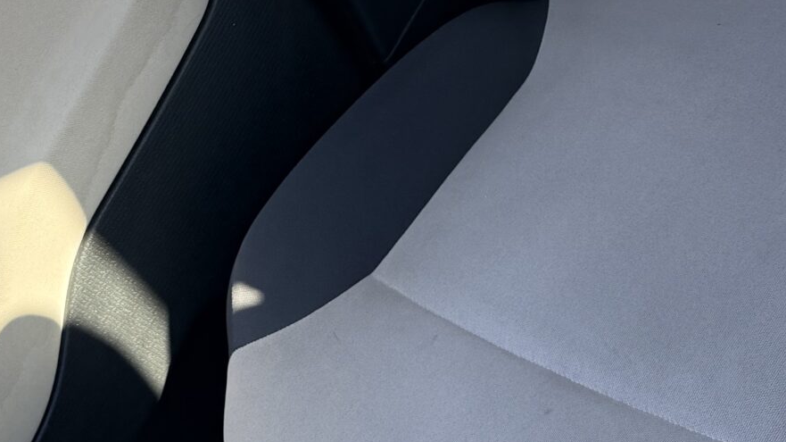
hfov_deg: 27.5
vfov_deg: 15.1
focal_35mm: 76
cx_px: 194
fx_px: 1584
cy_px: -146
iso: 100
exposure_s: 1/319
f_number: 1.78
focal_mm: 6.76
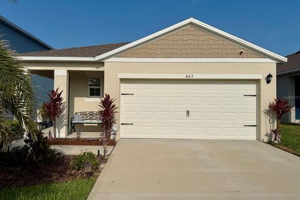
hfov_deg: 69.4
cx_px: 146
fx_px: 217
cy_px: 97
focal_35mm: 26
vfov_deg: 49.5
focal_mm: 6.76
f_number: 1.78
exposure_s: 1/14286
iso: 80
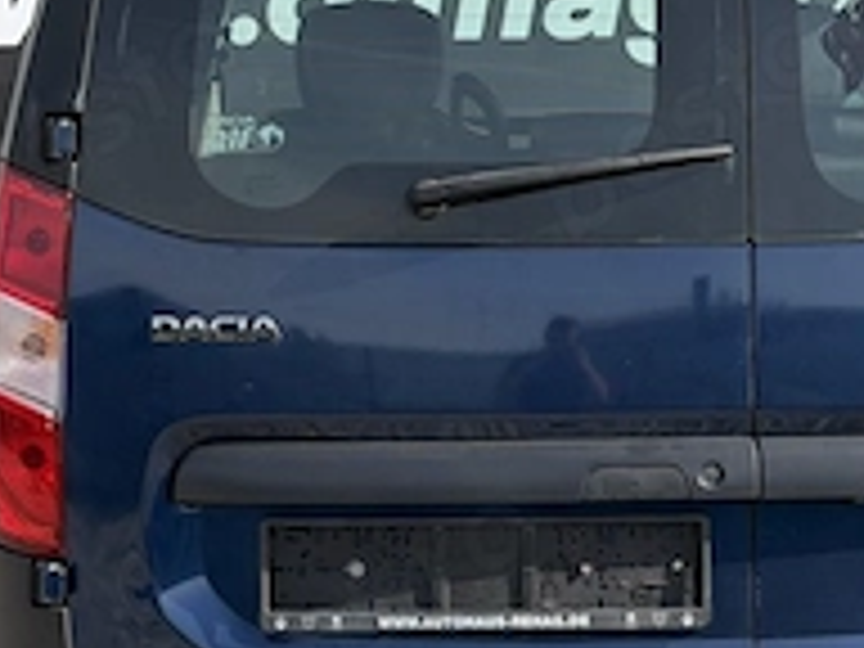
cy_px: 76
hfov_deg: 13.1
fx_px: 3744
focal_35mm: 150
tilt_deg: -0.3
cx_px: 585
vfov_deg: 9.8
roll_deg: +1.7
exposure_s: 1/2088
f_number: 1.78
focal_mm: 6.76
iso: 80
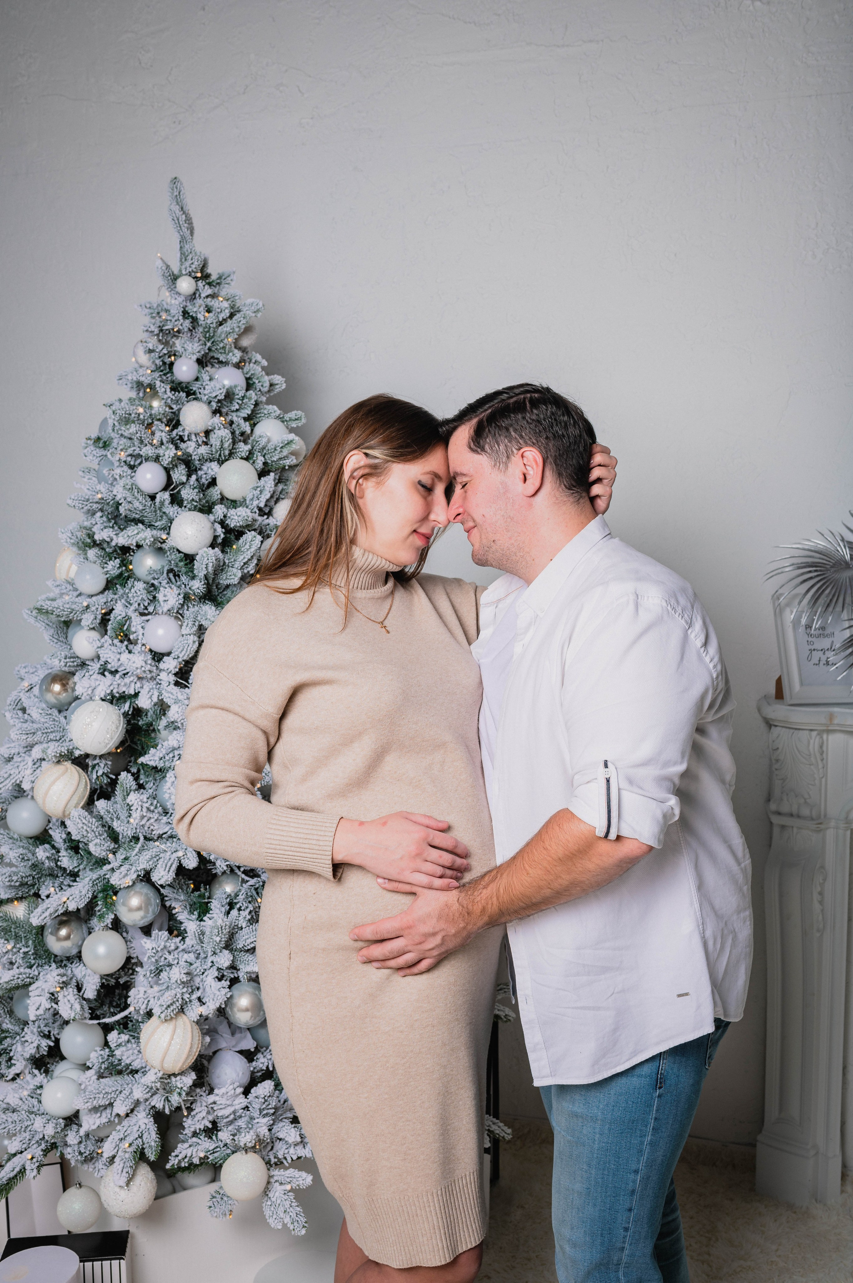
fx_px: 1246
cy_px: 642
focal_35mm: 35
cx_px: 426
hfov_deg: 37.8
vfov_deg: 54.5
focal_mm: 35
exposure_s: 1/160
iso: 100
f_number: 7.1
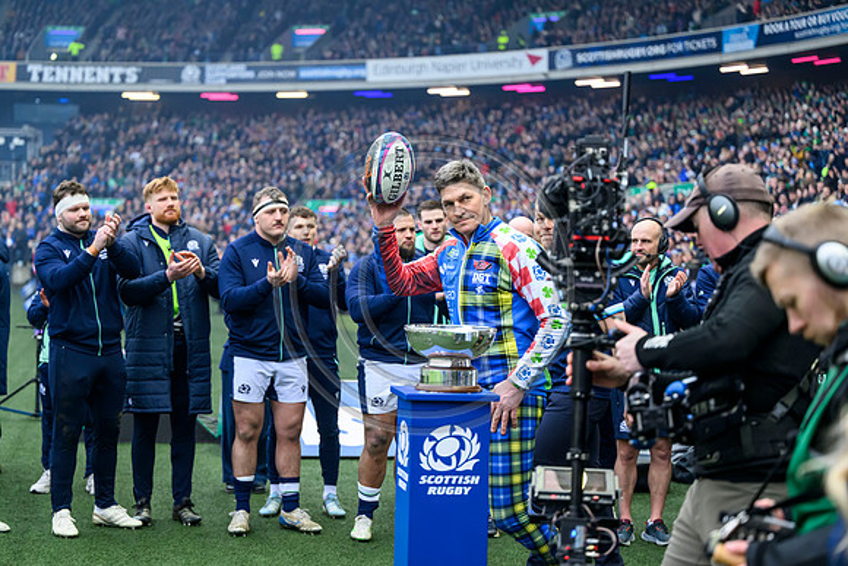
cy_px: 283
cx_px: 424
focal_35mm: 70
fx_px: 1649
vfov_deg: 19.5
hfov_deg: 28.8
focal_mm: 70
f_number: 2.8
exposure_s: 1/2500
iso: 3200
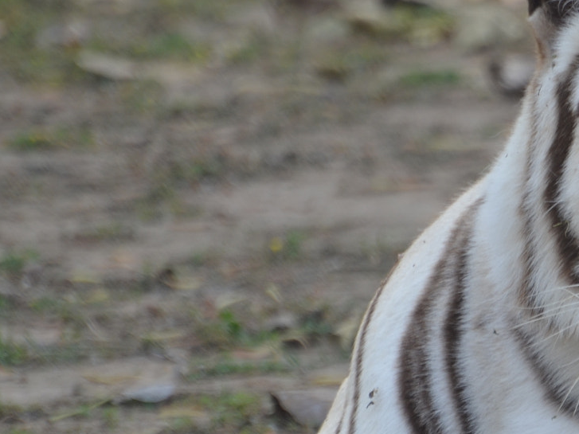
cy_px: 283
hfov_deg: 1.6
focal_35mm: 1216
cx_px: 706
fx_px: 20336
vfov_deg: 1.2
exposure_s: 1/200
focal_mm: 300
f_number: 5.6
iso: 125
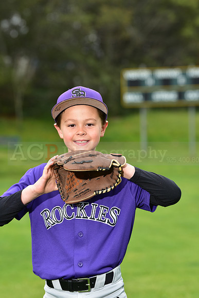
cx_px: 100
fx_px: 1326
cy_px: 149
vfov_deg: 12.8
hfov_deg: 8.6
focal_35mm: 160
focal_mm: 160
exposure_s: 1/250
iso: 400
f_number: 5.6
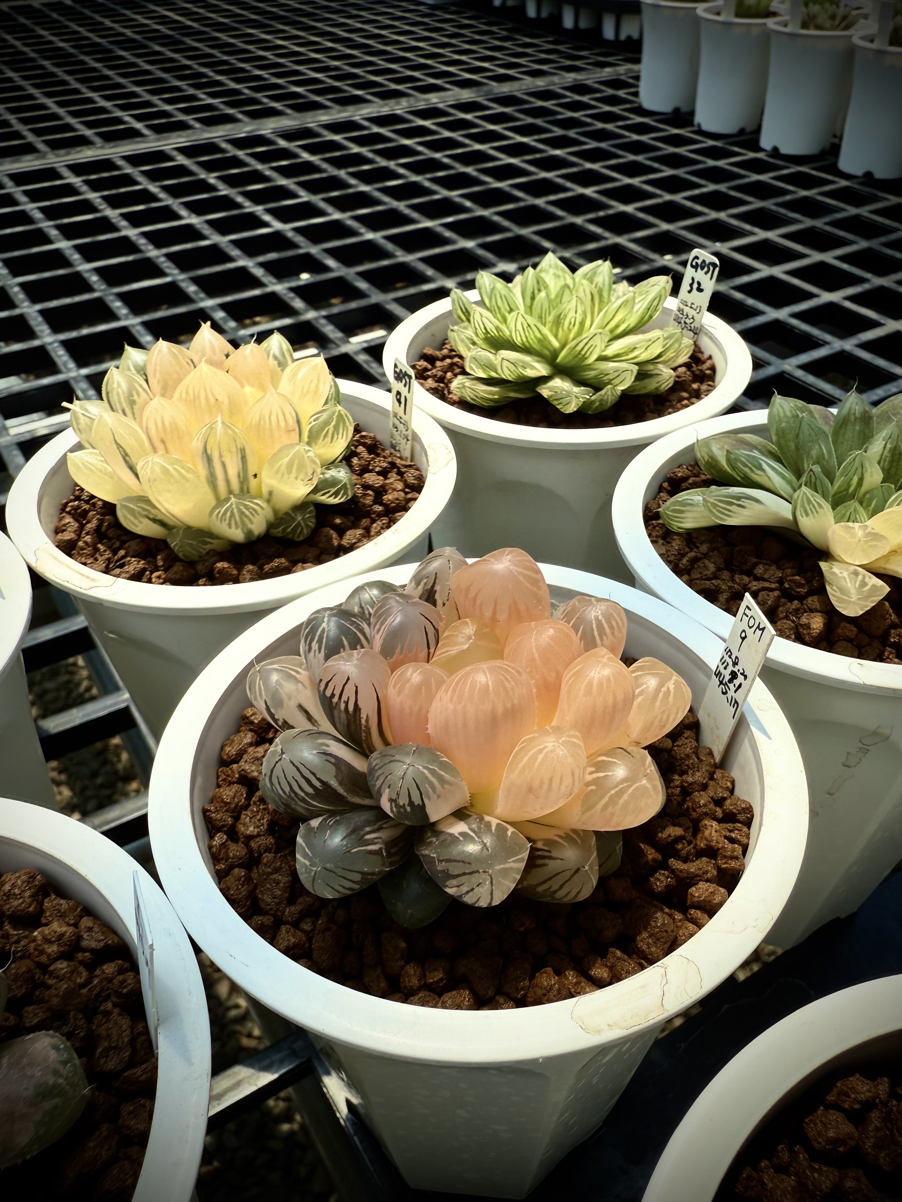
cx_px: 451
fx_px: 834
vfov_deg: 71.6
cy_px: 601
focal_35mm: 24
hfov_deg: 56.8
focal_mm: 2.22
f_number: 2.2
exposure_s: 1/908
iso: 40
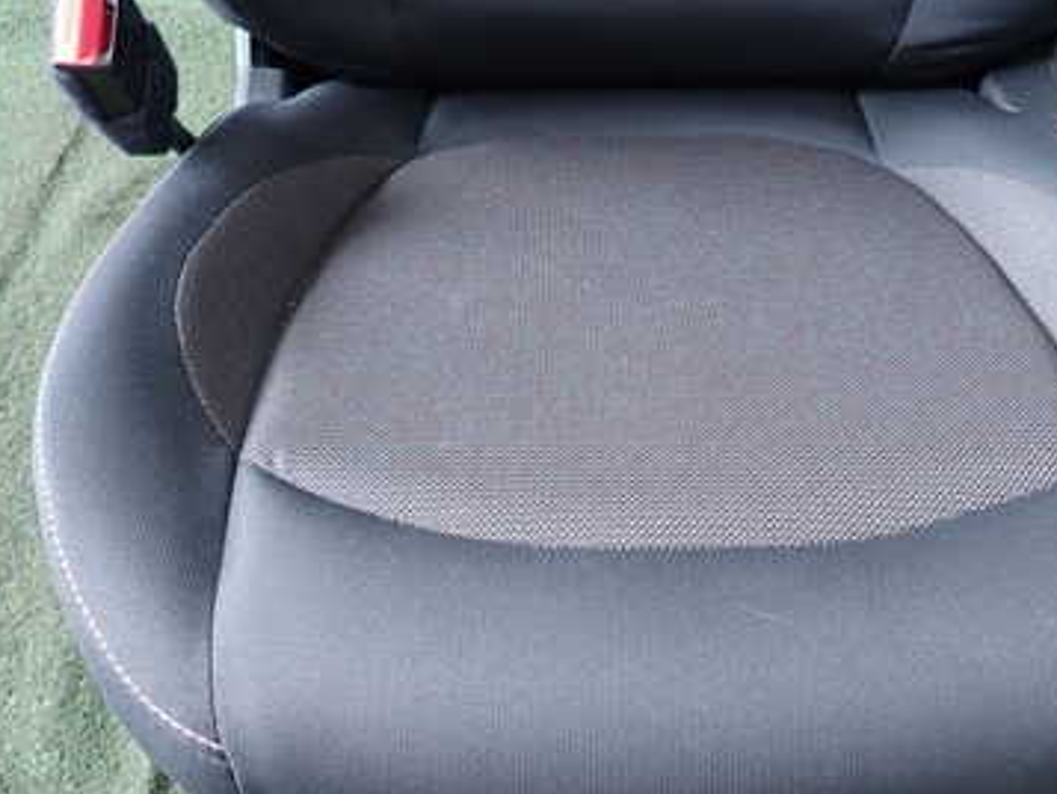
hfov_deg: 44.4
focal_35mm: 42
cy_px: 542
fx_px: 1283
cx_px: 663
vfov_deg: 34.0
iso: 200
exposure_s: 1/60
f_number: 2
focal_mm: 4.5
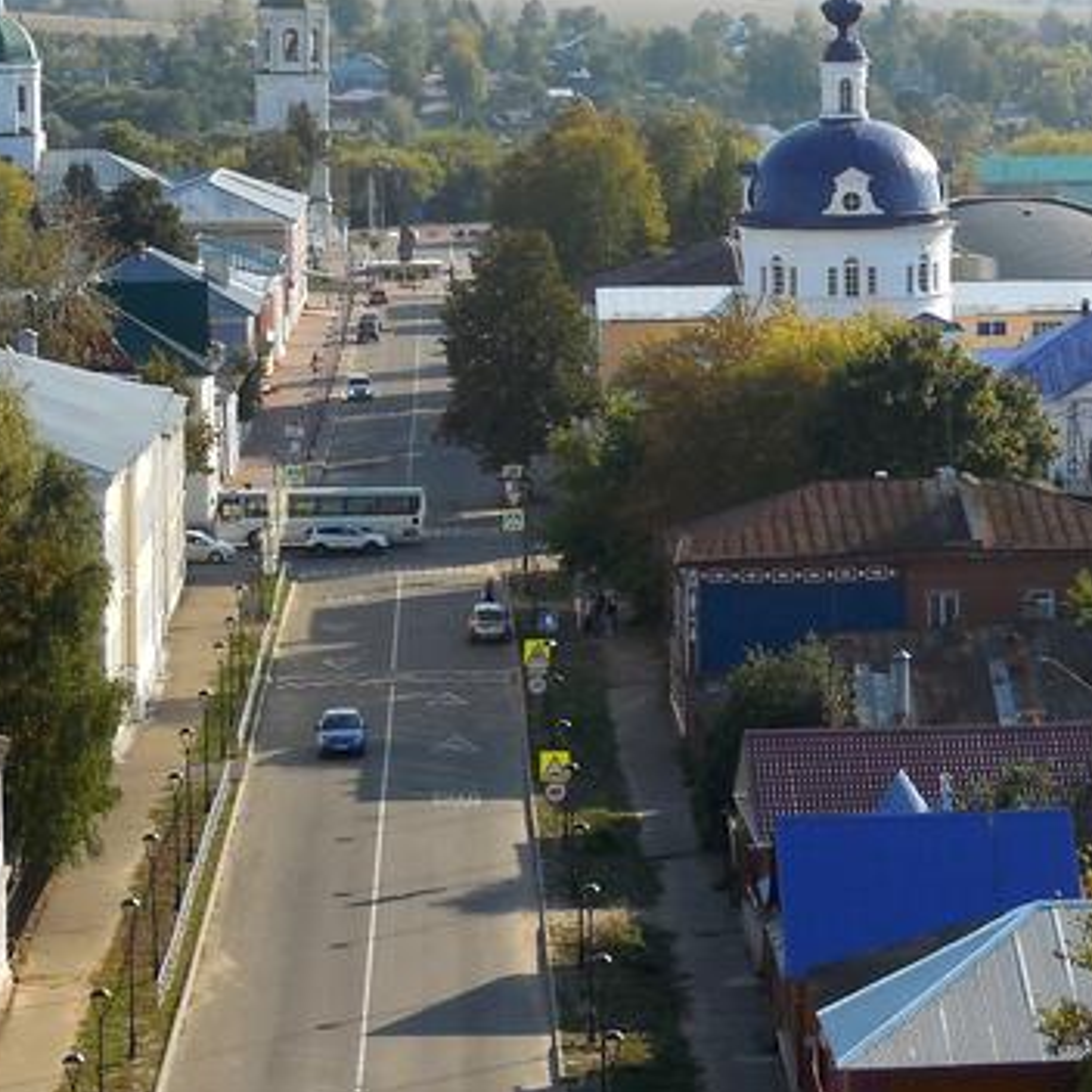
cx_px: 695
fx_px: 4961
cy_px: 267
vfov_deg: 12.5
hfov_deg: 12.6
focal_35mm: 139
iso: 125
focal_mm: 9.8
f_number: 4.2
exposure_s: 1/500
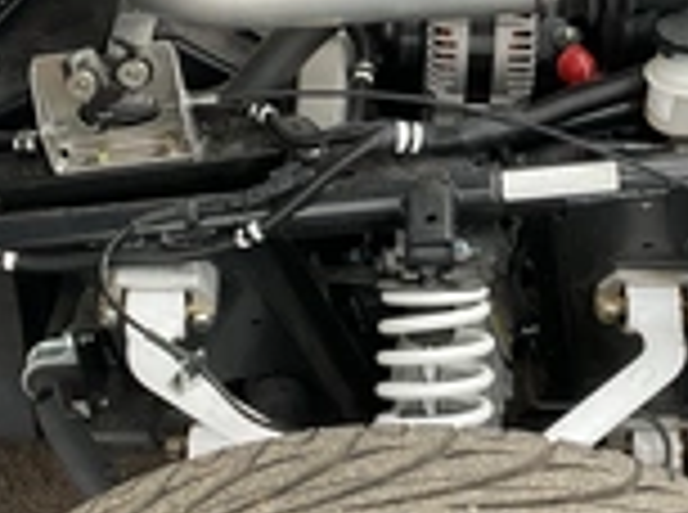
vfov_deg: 19.1
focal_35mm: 76
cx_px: 414
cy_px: 117
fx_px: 1507
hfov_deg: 25.7
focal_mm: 3
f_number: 1.8
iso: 32
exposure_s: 1/122
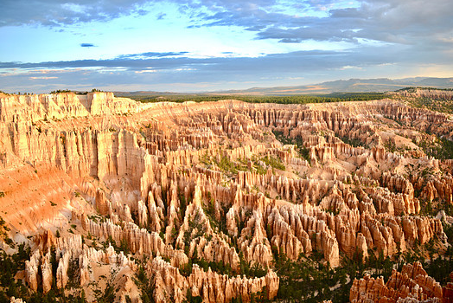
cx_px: 230
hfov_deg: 60.3
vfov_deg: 42.4
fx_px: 390
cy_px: 159
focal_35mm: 31
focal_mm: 28
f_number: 3.5
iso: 50
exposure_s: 1/50
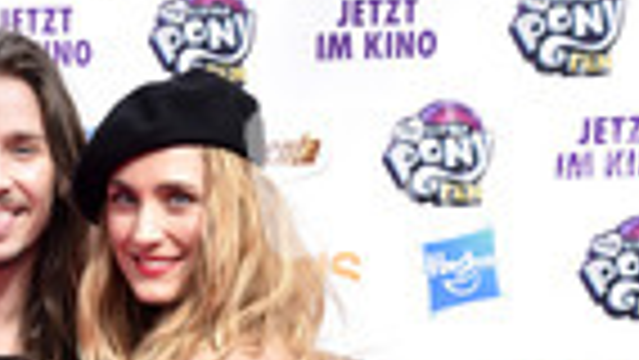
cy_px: 828
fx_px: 2593
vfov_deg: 7.5
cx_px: 68
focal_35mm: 153
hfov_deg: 13.9
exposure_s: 1/200
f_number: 8
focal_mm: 52
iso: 400
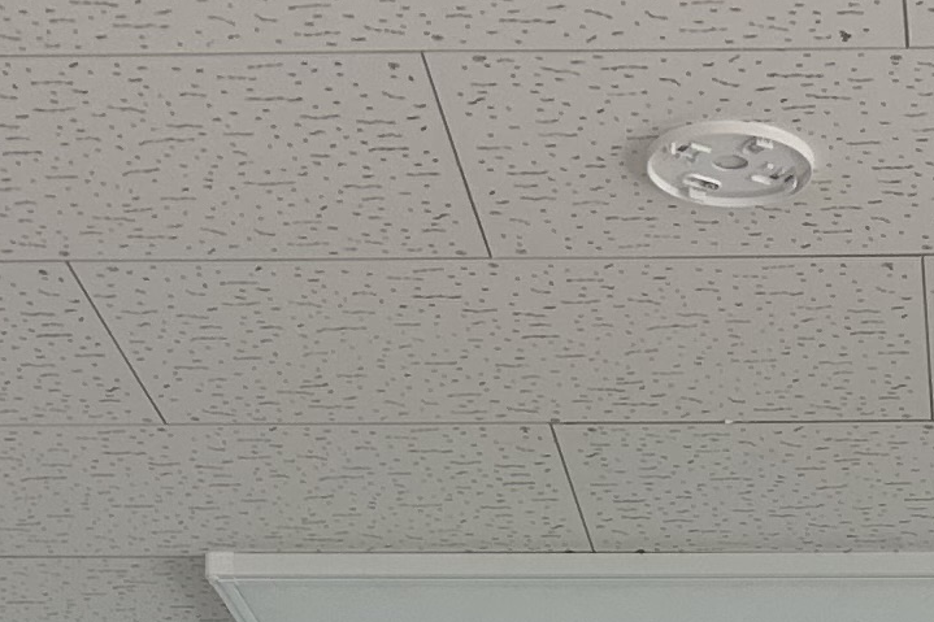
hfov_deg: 14.5
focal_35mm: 140
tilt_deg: +4.0
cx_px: 899
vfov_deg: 8.8
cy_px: 1543
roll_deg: -0.9
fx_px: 3631
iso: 80
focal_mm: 6.86
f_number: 1.78
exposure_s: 1/90
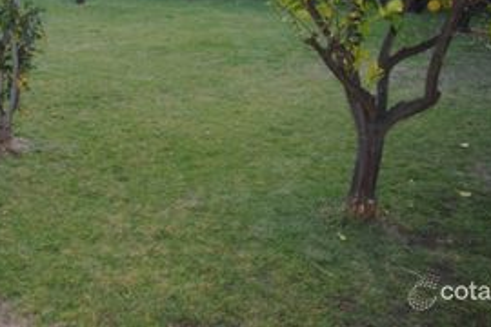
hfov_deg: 40.8
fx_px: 641
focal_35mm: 47
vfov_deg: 27.8
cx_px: 127
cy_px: 45
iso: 100
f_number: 3.5
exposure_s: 1/125
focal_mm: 18
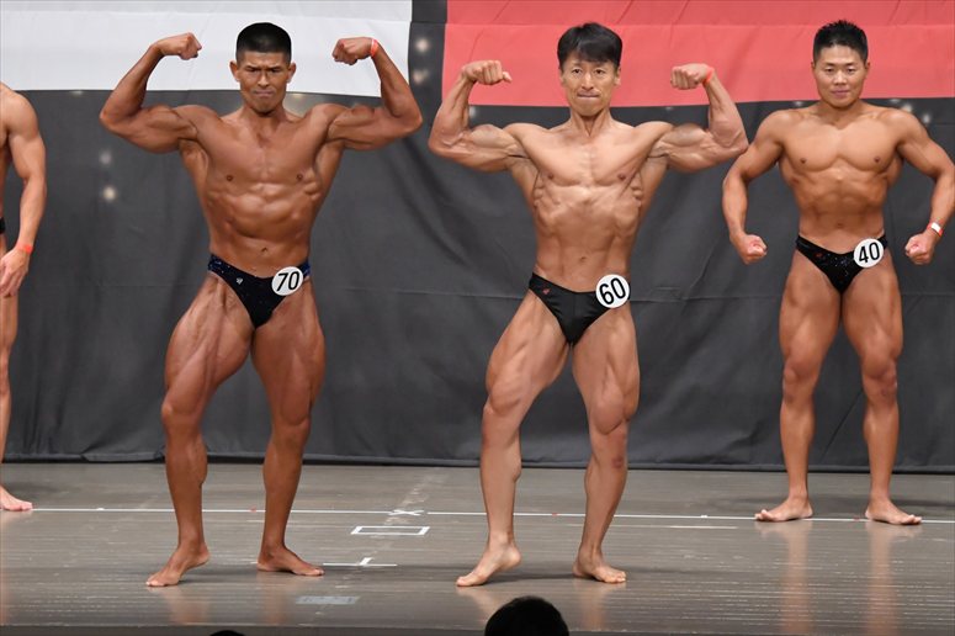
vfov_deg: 6.8
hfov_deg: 10.2
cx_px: 478
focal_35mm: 202
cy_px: 318
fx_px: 5356
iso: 6400
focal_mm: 135
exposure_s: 1/400
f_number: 5.6
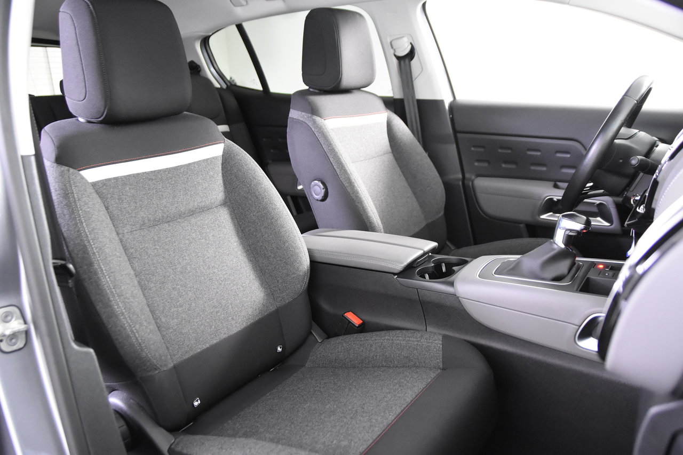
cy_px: 228
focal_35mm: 30
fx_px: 569
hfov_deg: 61.9
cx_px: 342
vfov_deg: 43.6
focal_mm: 20
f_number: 2.8
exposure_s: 1/30
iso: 4000
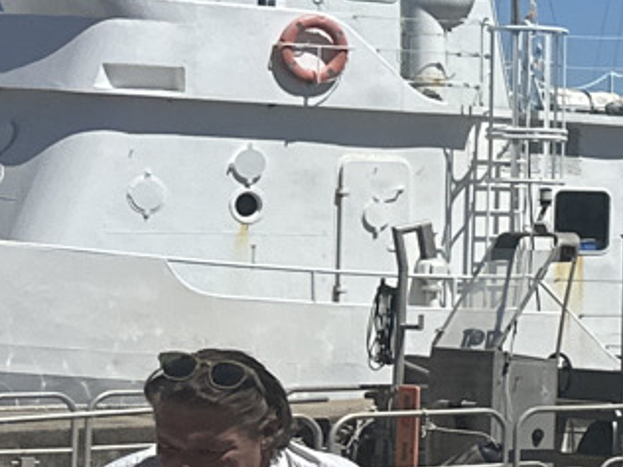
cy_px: 181
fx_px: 2736
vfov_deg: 9.8
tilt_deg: +2.9
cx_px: 1832
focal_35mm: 152
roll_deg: -1.6
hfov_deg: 10.0
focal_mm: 6.86
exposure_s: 1/7576
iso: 80
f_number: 1.78
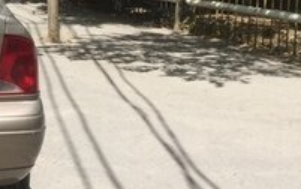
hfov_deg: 18.6
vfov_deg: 12.9
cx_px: -129
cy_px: 11
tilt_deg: -5.0
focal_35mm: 101
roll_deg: -1.2
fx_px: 829
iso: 32
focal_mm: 4.15
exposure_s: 1/1276
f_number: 2.2
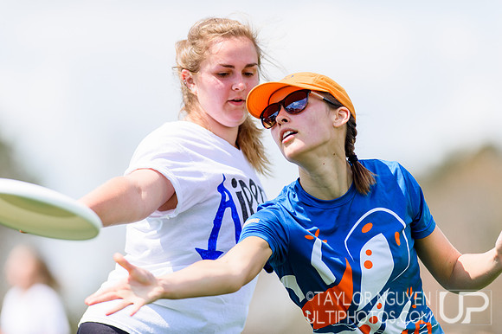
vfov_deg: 4.6
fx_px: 4181
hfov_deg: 6.9
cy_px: 167
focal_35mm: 300
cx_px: 251
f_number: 2.8
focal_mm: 300
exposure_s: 1/2500
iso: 100
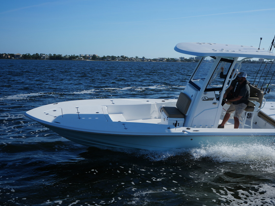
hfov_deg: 40.4
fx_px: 373
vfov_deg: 30.9
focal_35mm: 47
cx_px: 145
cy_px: 99
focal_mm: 41
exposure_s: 1/1250
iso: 100
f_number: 5
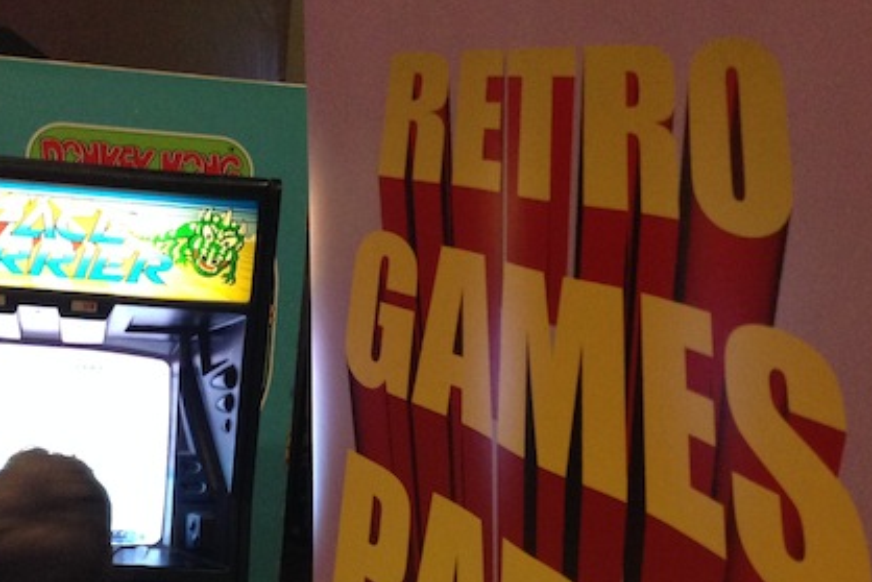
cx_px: 319
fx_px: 1623
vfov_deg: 19.9
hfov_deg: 29.9
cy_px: 534
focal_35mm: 67
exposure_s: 1/20
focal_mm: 4.12
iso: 250
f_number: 2.4
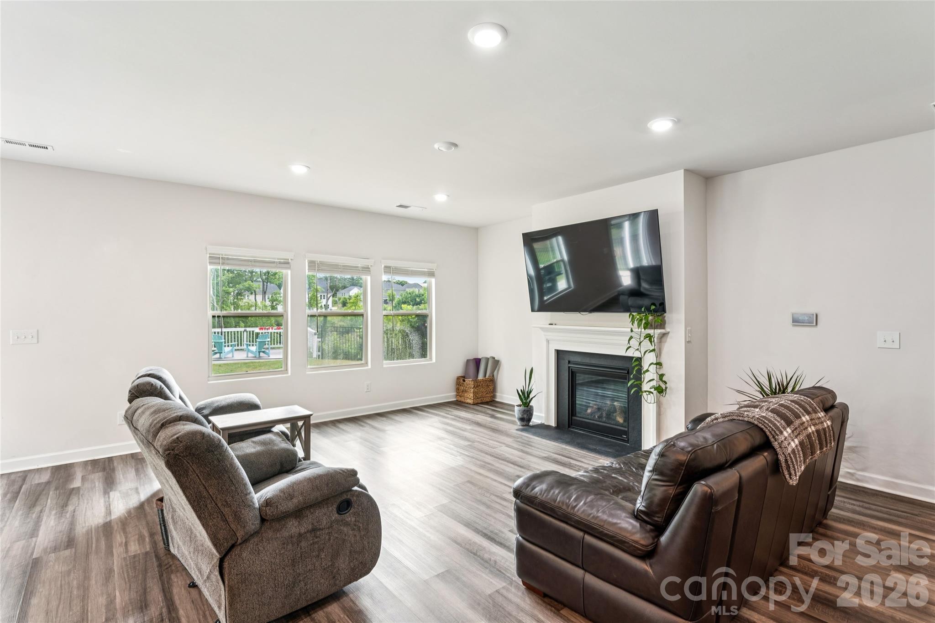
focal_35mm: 17
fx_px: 444
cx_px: 468
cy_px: 312
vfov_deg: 70.1
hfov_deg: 92.9
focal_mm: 17.1
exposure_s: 1/5
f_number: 9
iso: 100
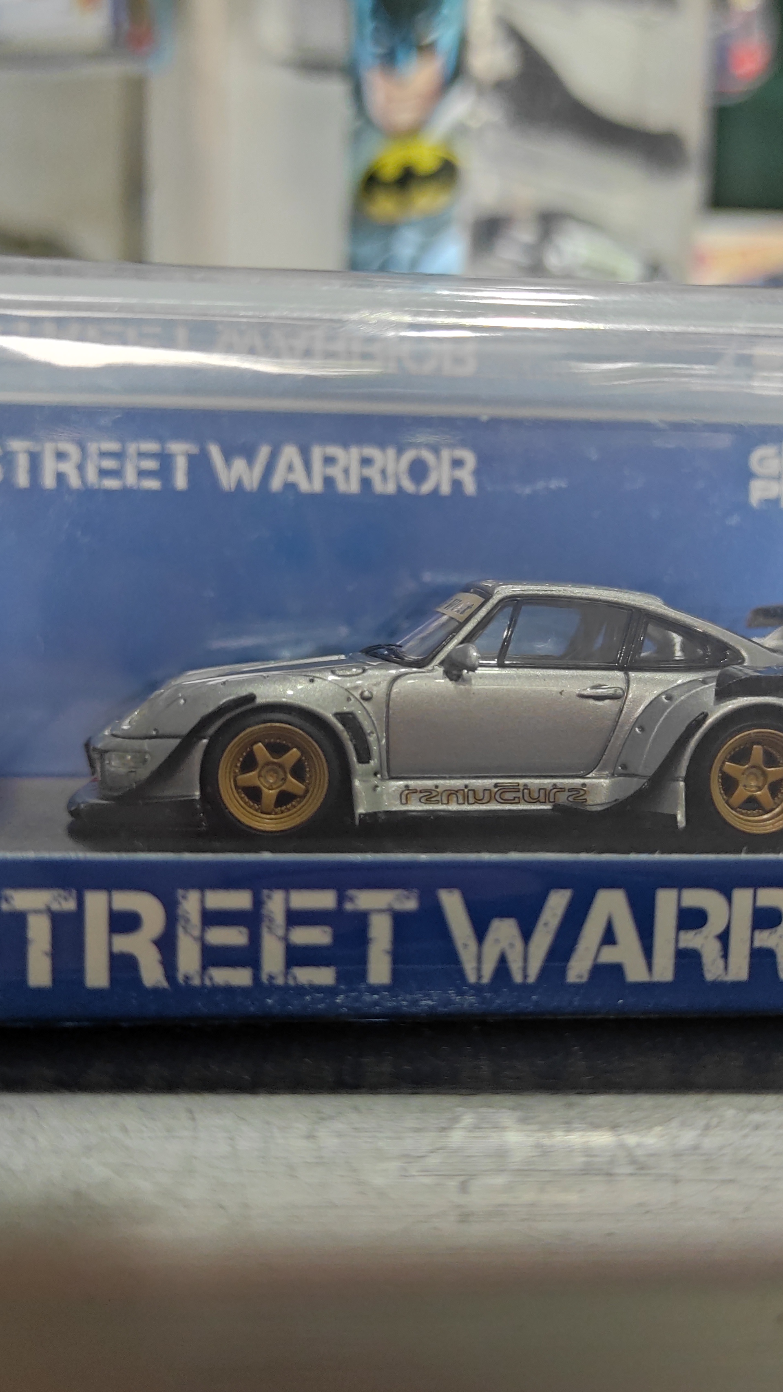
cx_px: 460
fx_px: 1366
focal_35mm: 37
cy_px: 690
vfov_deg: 54.0
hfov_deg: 31.9
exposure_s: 1/33
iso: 553
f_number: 1.89
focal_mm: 5.43
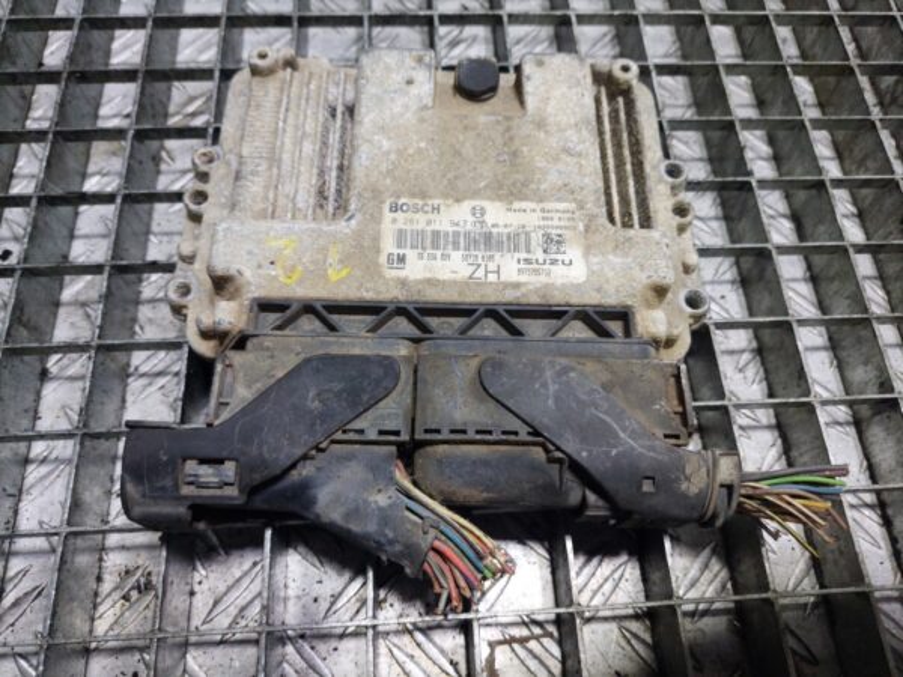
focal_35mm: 25
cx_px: 452
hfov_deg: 69.4
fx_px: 652
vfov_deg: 54.9
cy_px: 338
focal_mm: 5.23
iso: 125
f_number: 1.8
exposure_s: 1/50
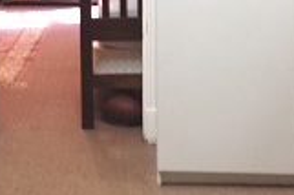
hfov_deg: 18.4
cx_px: 110
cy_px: -16
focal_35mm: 111
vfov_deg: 12.1
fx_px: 906
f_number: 2.4
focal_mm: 4.28
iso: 125
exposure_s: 1/20
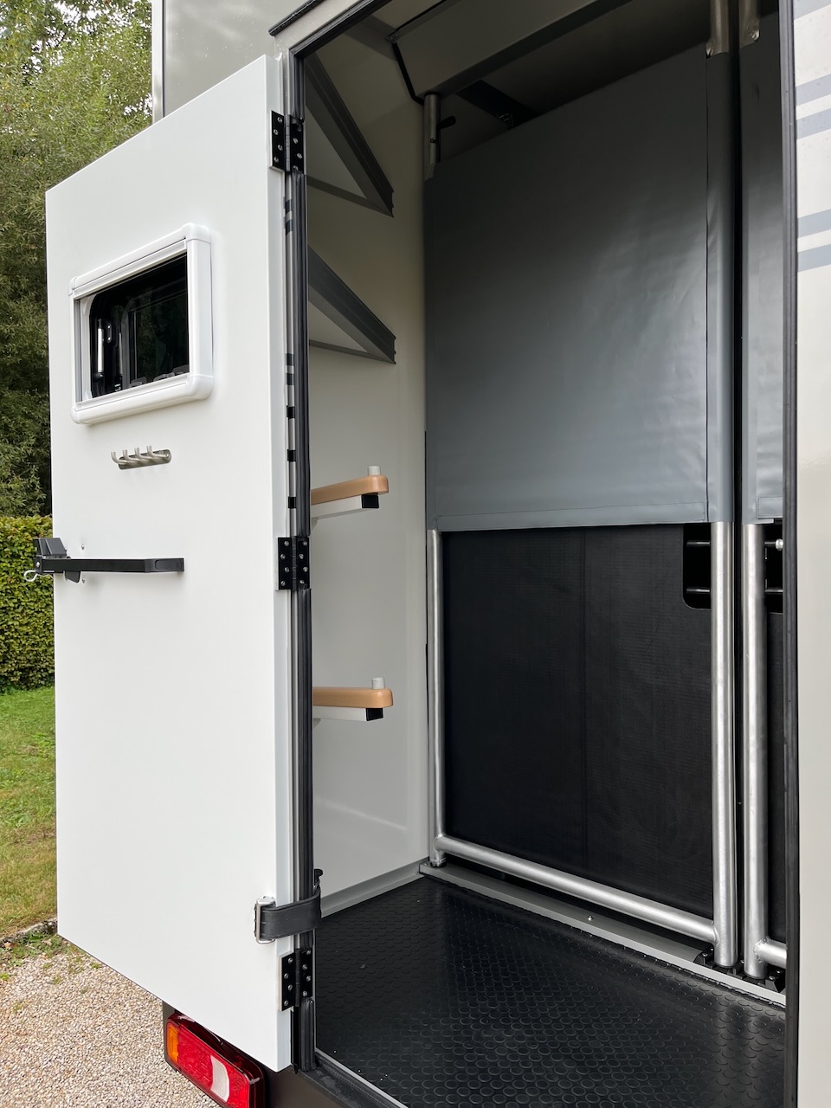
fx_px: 832
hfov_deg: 53.1
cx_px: 416
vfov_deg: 67.3
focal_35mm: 26
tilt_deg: -1.1
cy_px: 554
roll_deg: +0.7
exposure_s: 1/171
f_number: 1.6
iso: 40
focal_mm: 5.1
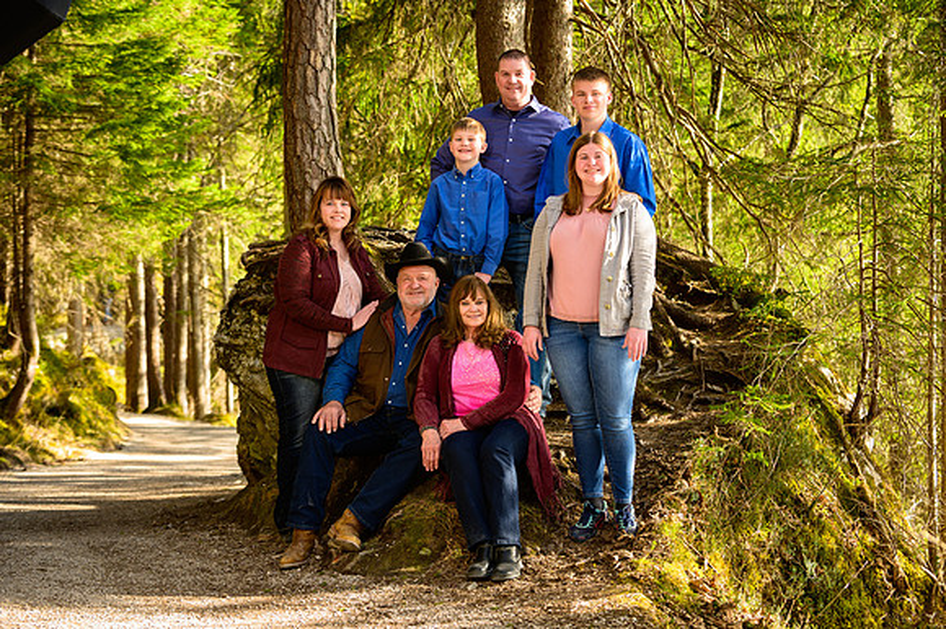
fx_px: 1838
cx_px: 473
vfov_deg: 19.4
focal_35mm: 70
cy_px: 314
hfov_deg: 28.9
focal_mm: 70
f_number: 4.5
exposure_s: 1/80
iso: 200
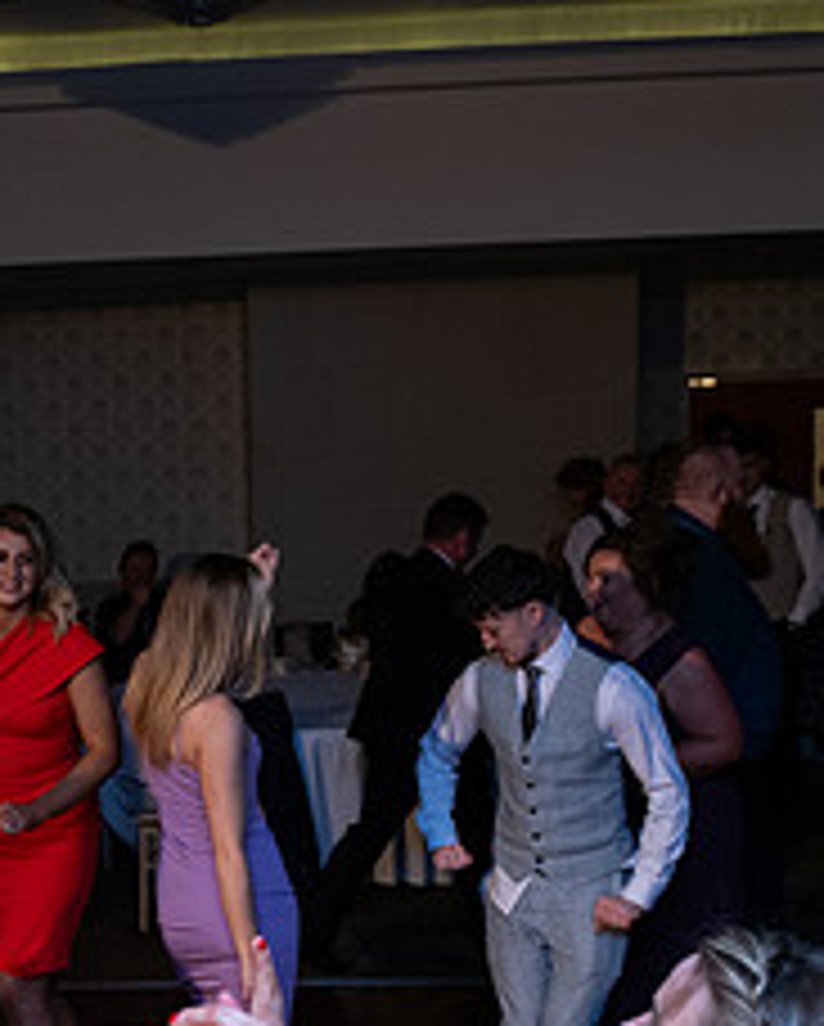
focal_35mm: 62
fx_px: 1886
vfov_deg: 30.1
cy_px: 731
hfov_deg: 23.8
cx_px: 41
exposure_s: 1/160
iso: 1000
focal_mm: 26
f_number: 3.5
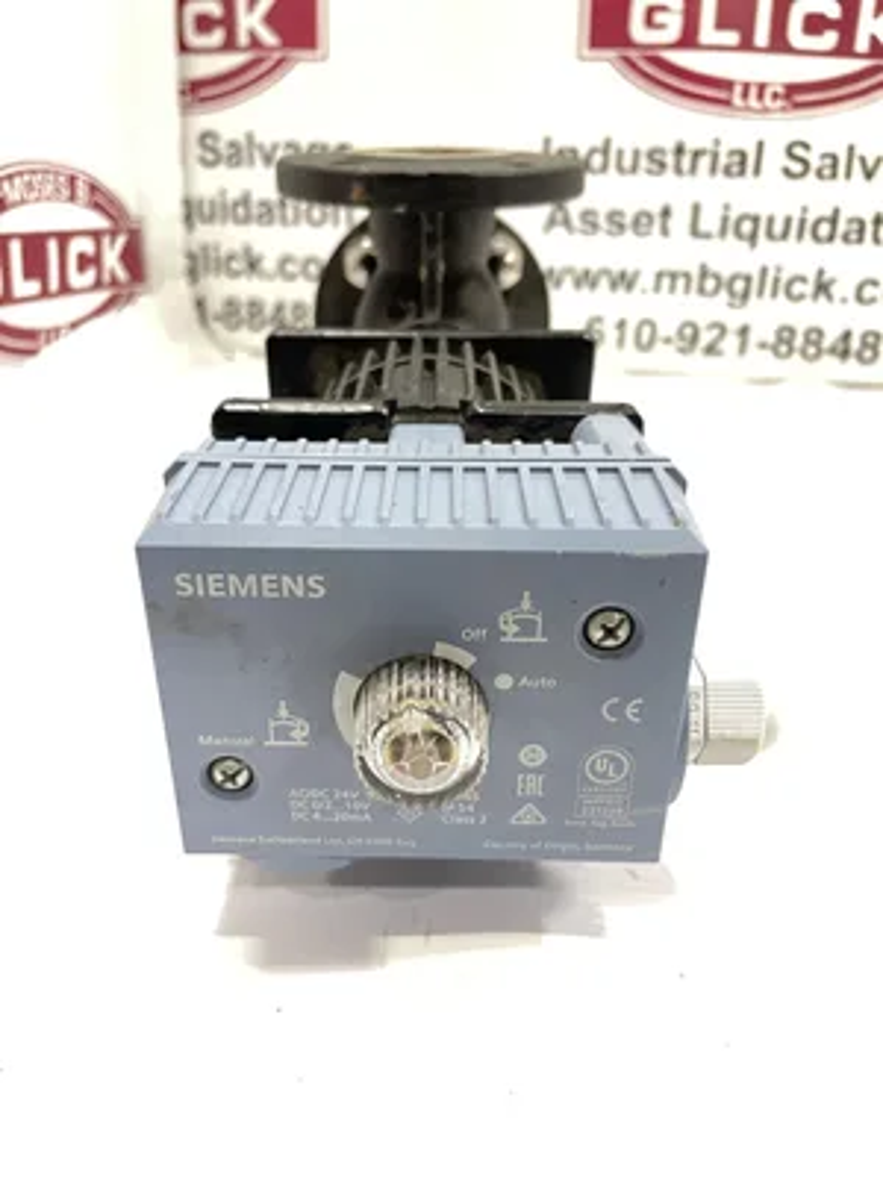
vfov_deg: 67.3
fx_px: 884
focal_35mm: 26
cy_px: 588
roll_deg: -1.9
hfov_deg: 53.1
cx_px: 442
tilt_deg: -23.6
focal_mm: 4.2
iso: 320
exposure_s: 1/40
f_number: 1.6
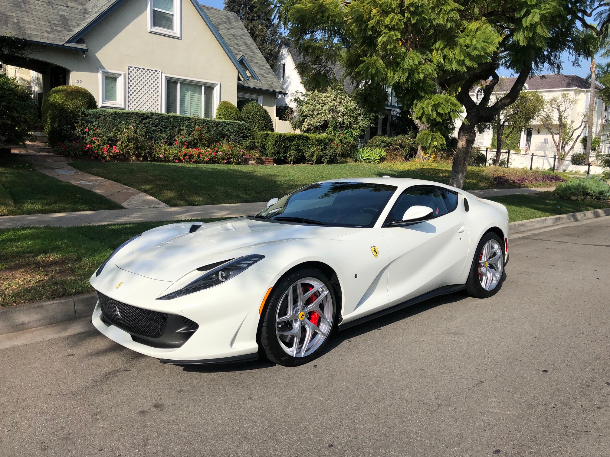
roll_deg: -3.4
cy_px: 228
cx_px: 305
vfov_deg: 49.7
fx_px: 493
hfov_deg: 63.4
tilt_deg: -6.4
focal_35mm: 28
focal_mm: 4
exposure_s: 1/2825
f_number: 1.8
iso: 25
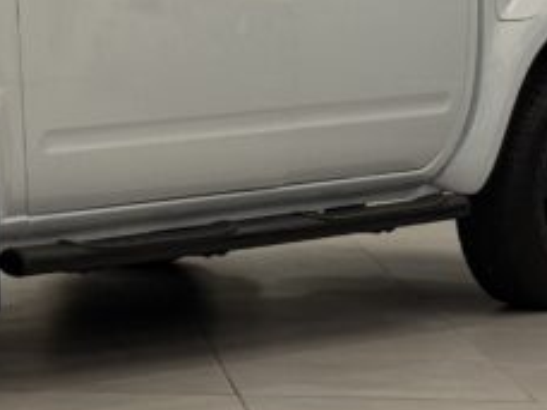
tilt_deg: +0.0
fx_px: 3413
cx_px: -101
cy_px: -101
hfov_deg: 9.1
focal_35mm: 216
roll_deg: -0.7
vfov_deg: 6.8
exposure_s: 1/60
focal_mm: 6.76
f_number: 1.78
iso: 100
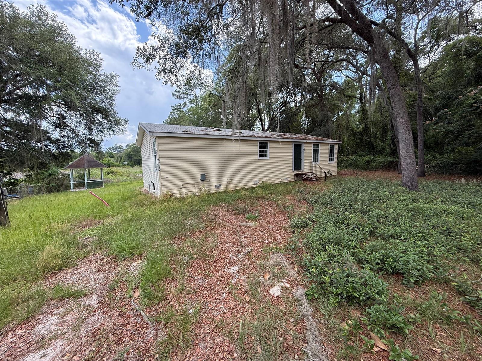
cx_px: 241
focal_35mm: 14
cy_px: 180
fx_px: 195
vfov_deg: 85.7
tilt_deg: -3.8
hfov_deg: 102.1
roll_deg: +1.4
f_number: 2.2
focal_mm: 2.22
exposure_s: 1/442
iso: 64
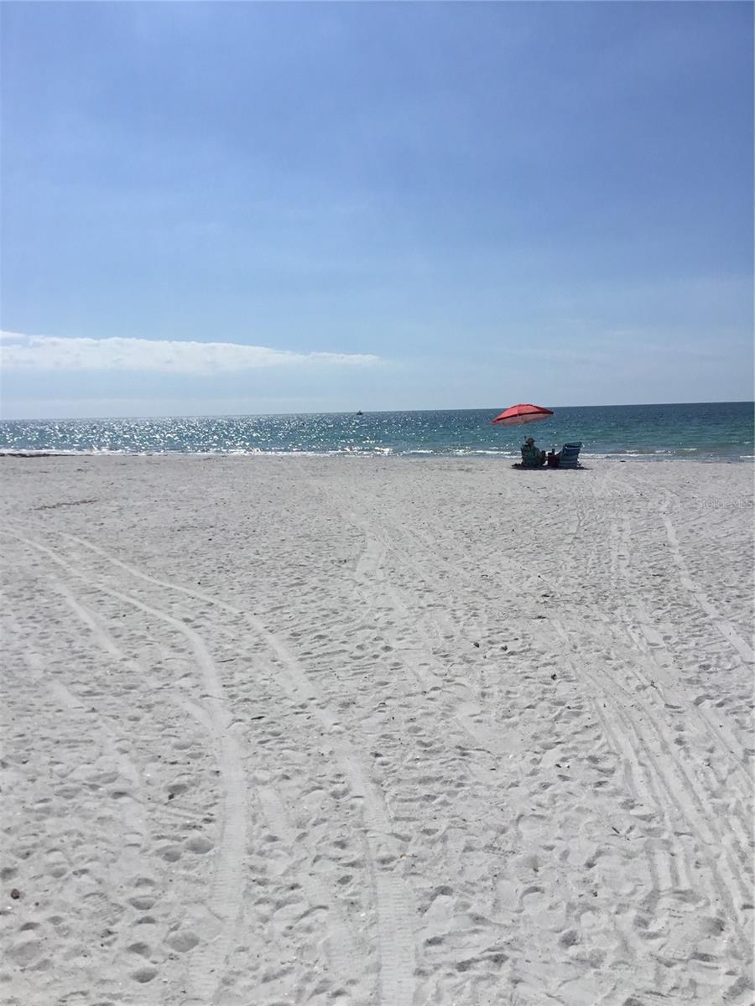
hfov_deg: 45.4
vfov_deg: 58.4
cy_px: 503
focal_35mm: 31
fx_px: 902
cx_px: 378
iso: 25
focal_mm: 3.3
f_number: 2.4
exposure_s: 1/5848
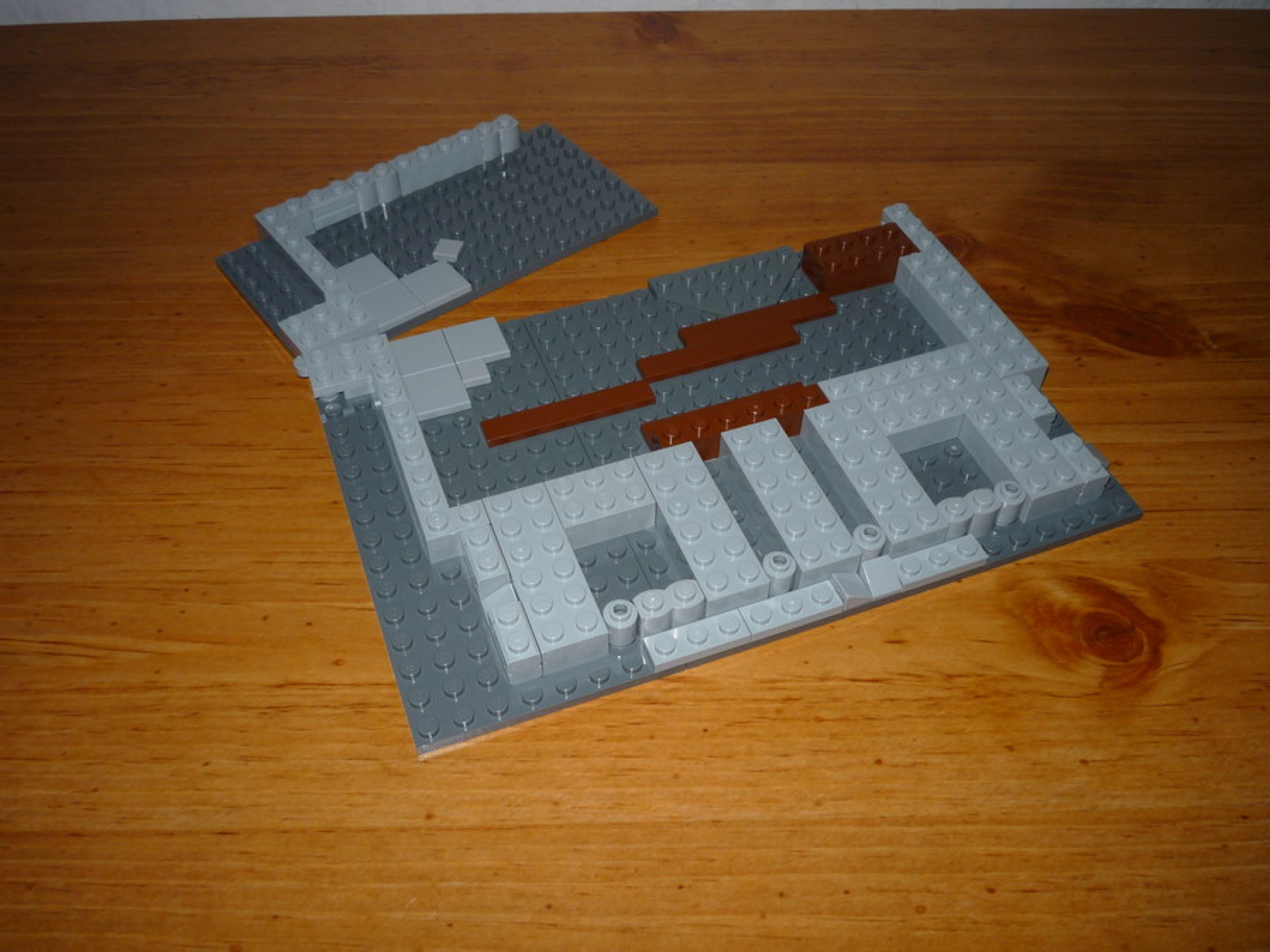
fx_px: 1174
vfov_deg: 44.2
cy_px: 476
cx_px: 635
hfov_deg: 56.8
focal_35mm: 32
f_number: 4
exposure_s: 1/30
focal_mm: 5.2
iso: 100
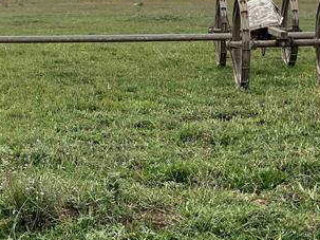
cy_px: 94
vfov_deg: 16.8
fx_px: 813
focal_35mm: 88
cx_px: 130
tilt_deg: -6.2
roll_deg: +0.4
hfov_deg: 22.2
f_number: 1.6
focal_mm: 4.2
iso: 32
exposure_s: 1/3125
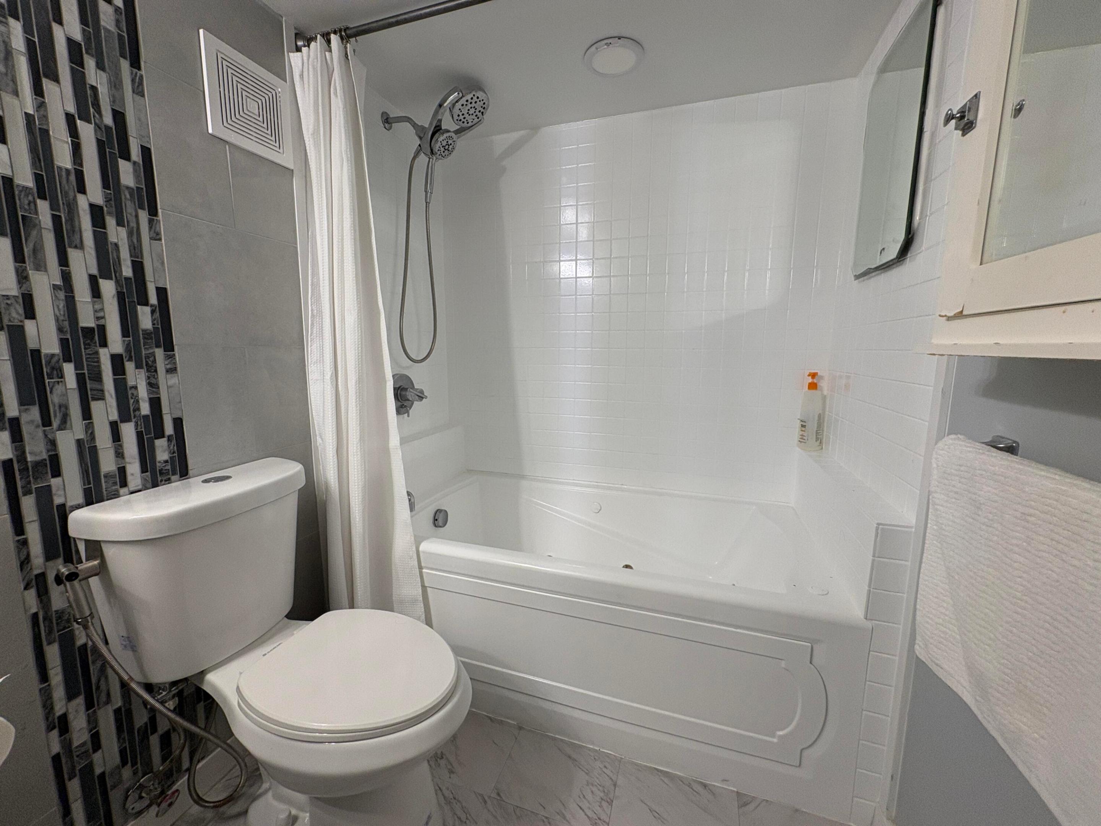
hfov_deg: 102.1
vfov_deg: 85.7
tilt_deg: -8.5
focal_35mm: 14
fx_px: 445
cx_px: 550
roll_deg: -1.0
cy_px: 413
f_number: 2.2
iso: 125
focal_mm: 2.22
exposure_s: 1/120
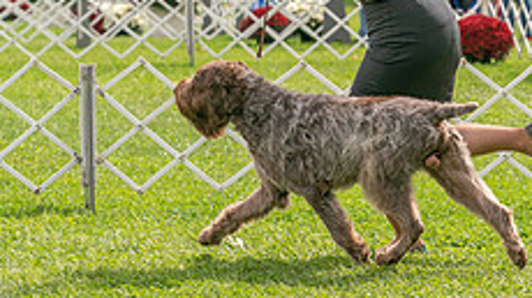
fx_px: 3905
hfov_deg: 7.8
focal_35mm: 277
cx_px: 352
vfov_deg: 4.4
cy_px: -55
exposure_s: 1/2000
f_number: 5
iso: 500
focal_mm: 105
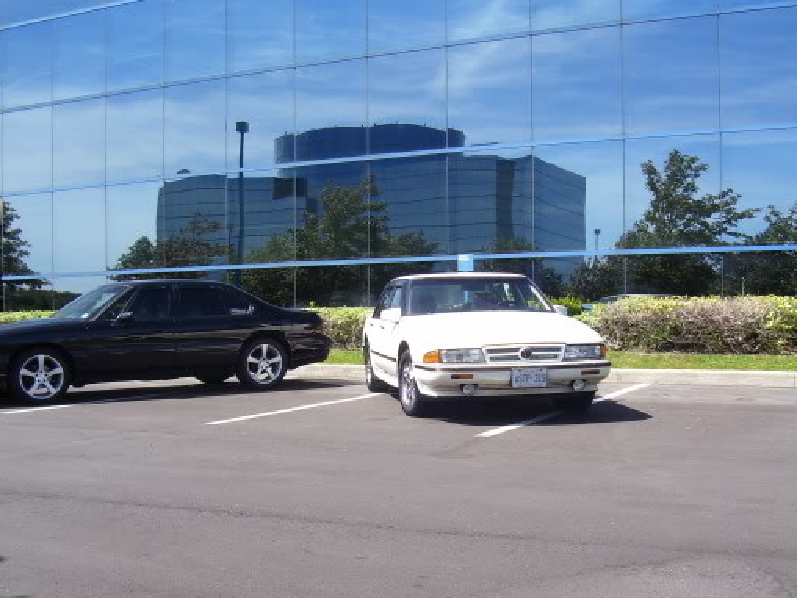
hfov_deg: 43.8
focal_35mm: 43
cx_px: 438
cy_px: 356
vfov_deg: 33.5
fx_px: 990
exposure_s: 1/250
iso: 80
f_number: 4.8
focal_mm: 5.6
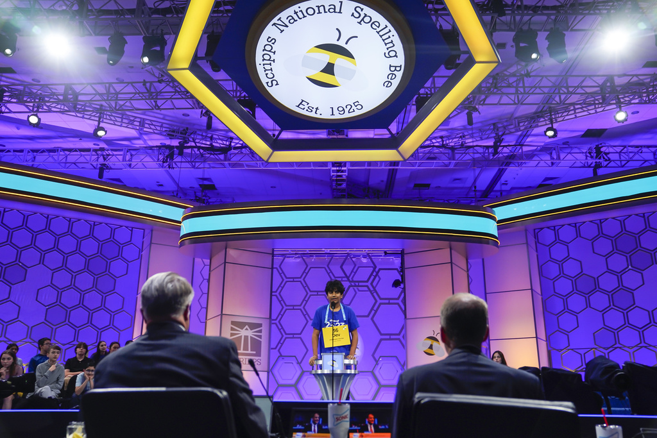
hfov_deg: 61.9
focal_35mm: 30
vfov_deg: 43.6
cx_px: 328
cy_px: 219
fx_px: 548
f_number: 2.8
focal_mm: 30
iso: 500
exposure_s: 1/320
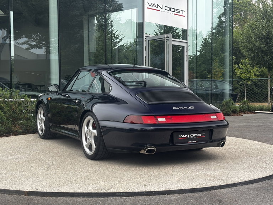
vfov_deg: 28.0
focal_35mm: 52
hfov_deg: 36.8
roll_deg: +0.3
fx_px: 410
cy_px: 102
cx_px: 136
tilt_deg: -0.3
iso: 32
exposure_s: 1/387
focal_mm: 5.96
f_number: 1.6
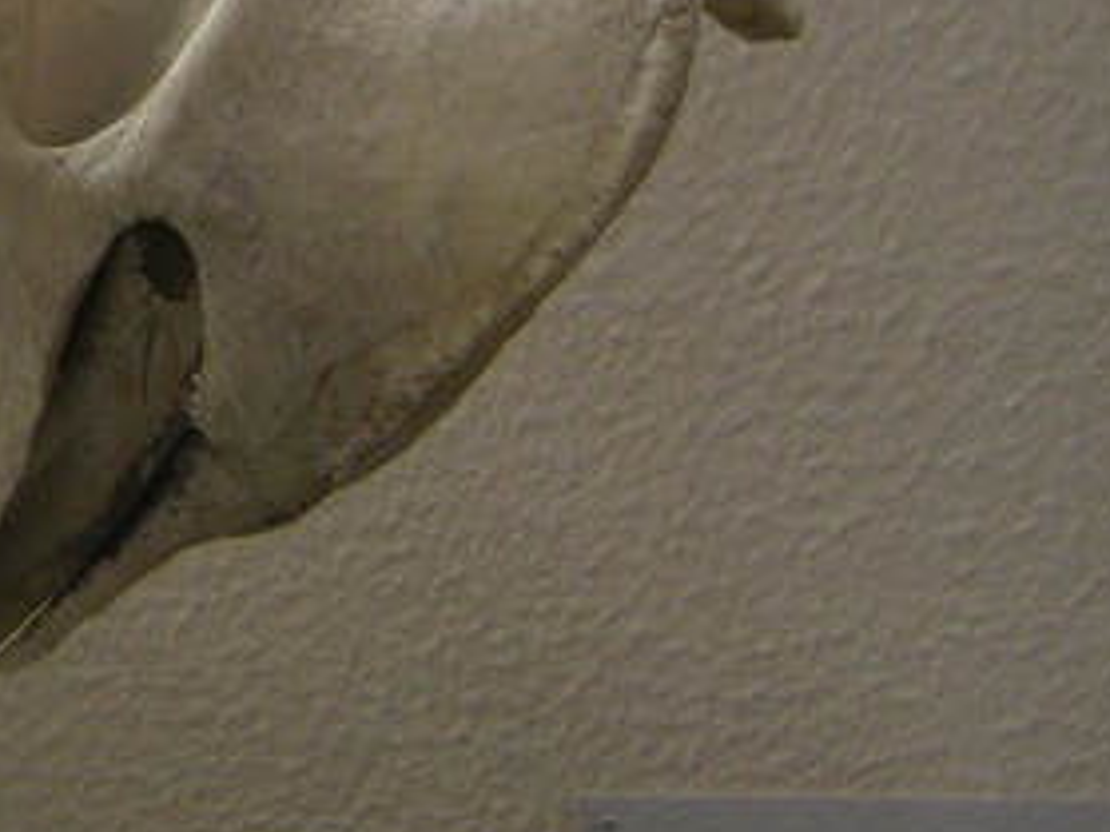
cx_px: -394
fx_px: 3494
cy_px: 231
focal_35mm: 109
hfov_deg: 16.9
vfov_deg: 13.5
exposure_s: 1/20
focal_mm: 6
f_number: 2.8
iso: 100
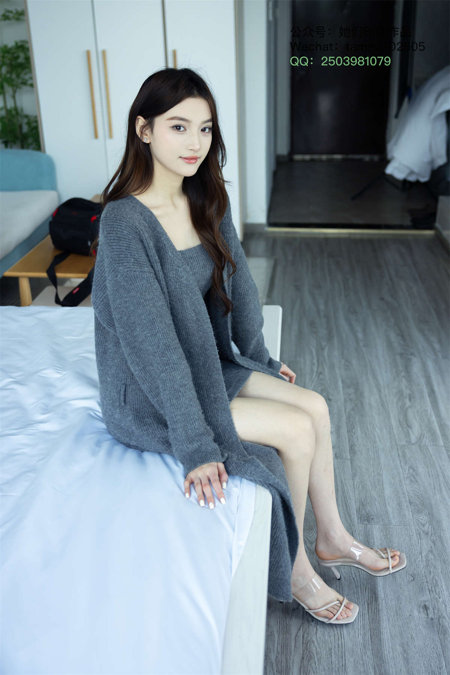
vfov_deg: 49.5
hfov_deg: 34.2
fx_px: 731
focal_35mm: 39
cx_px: 225
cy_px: 338
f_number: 2.8
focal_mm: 33
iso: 400
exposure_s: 1/400
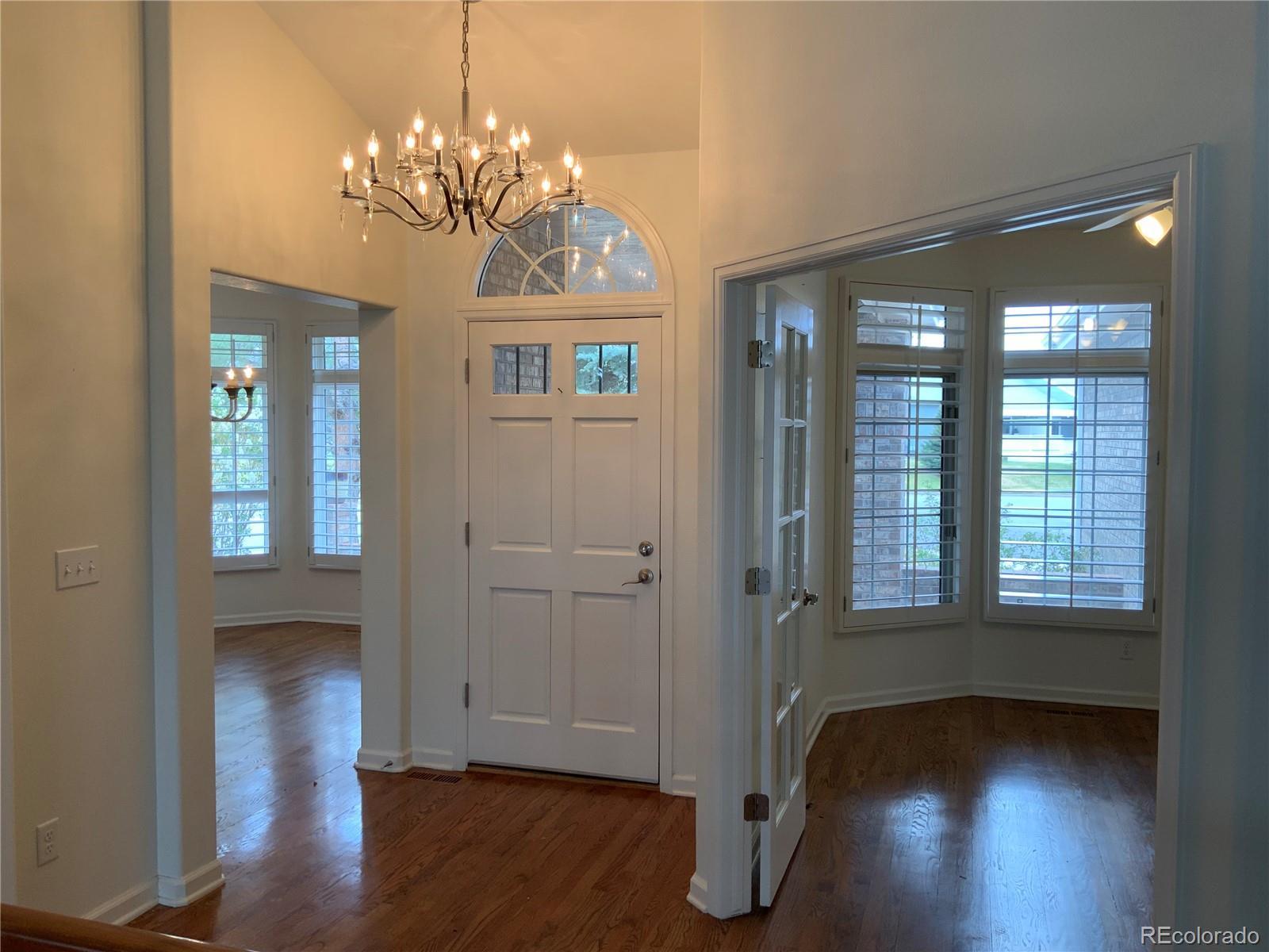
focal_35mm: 29
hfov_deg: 61.7
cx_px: 634
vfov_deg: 48.2
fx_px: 1063
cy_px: 476
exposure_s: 1/120
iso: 50
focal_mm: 3
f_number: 1.8
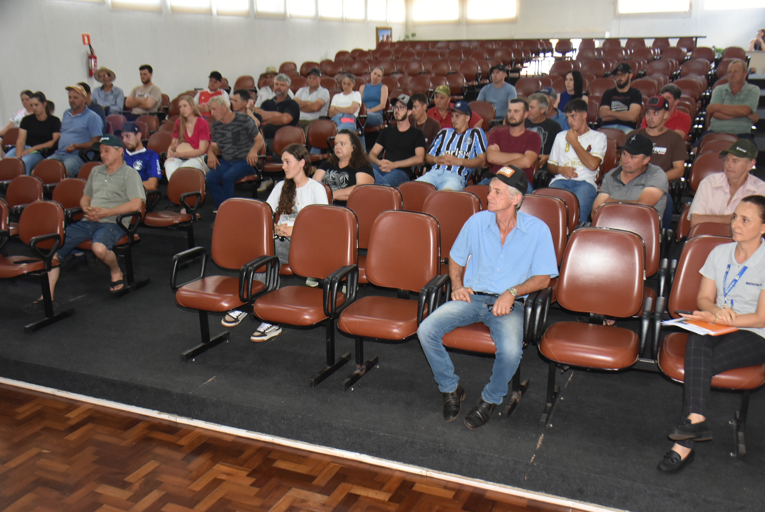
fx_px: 734
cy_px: 256
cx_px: 382
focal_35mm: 34
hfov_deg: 55.1
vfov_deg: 38.4
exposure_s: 1/60
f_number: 3.8
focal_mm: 23
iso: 1250
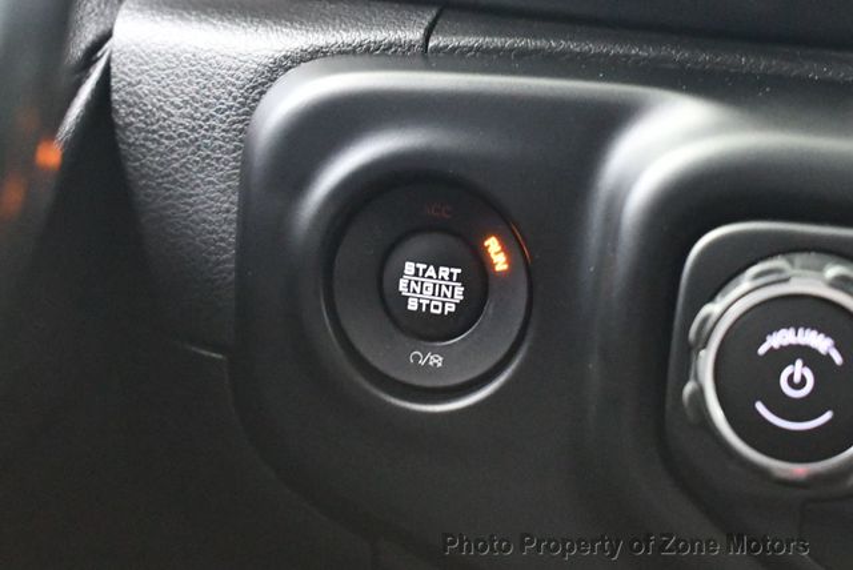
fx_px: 2134
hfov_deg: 22.6
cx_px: 426
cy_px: 285
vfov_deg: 15.2
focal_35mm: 90
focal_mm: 45
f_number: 5
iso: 12800
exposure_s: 1/20
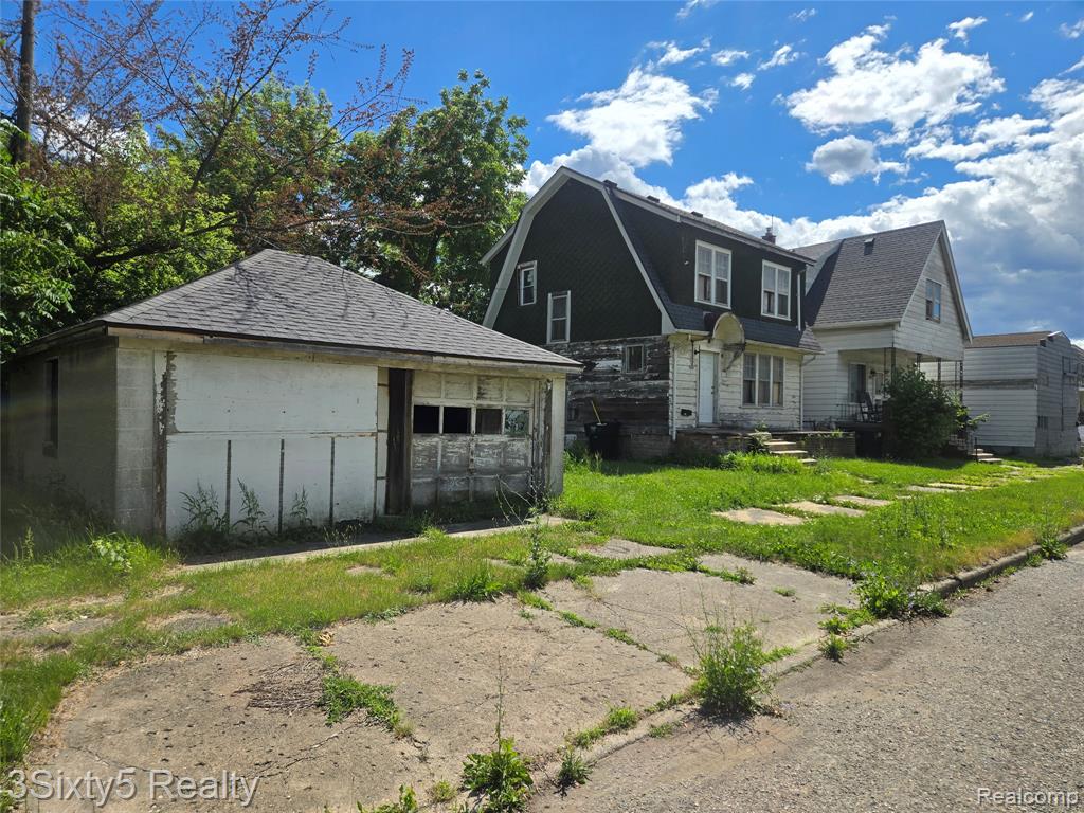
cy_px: 406
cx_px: 542
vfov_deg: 58.9
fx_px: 720
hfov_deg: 73.9
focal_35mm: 23
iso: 25
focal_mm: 5.4
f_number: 1.8
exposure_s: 1/2701
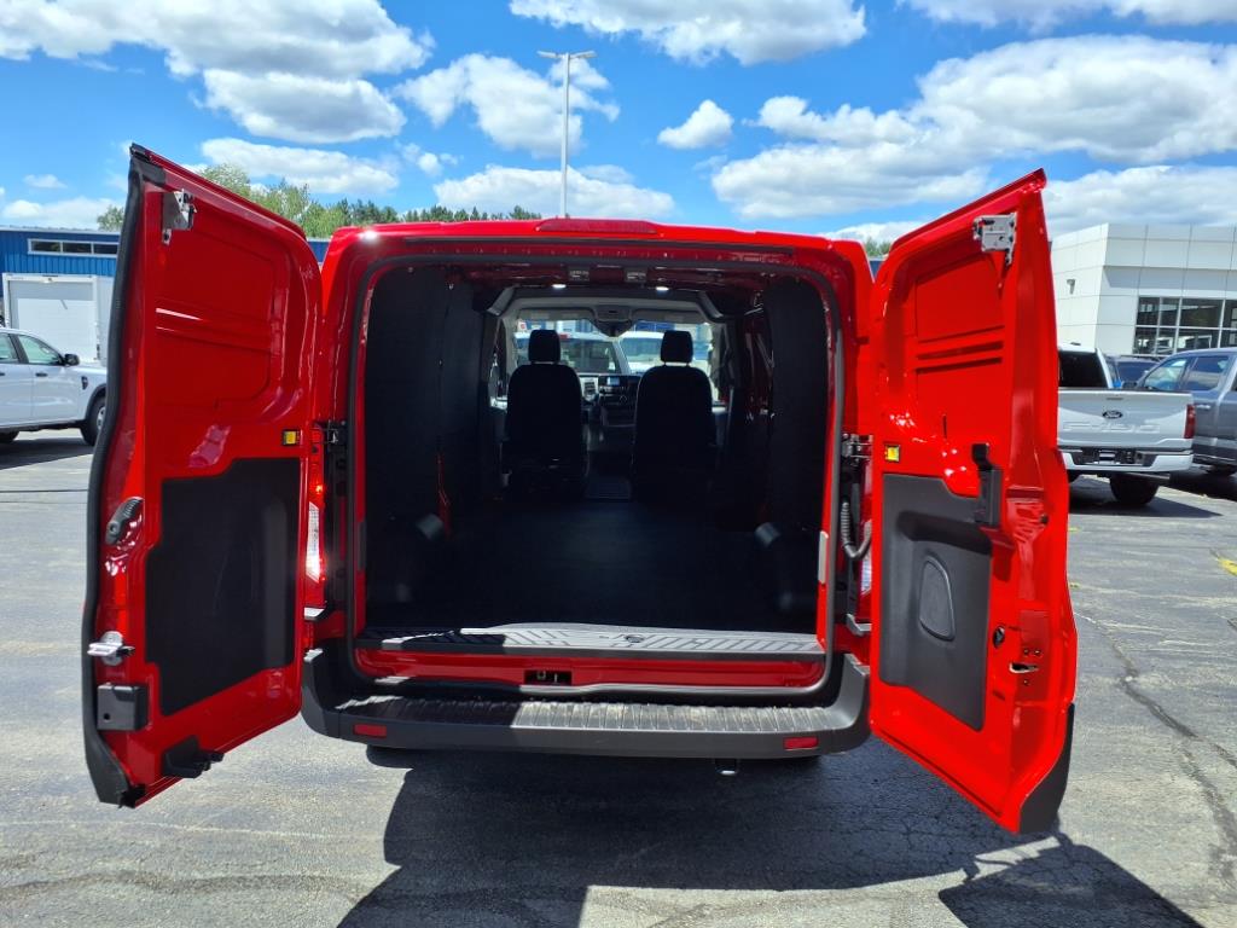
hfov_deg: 65.3
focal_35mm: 27
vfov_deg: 51.4
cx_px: 618
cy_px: 464
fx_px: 965
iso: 40
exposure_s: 1/1667
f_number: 1.9
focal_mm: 3.58
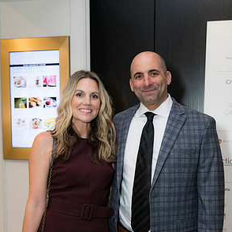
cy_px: 167
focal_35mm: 56
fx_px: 425
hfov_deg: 30.6
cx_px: 114
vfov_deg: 30.2
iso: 800
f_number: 4
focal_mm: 43
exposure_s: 1/125
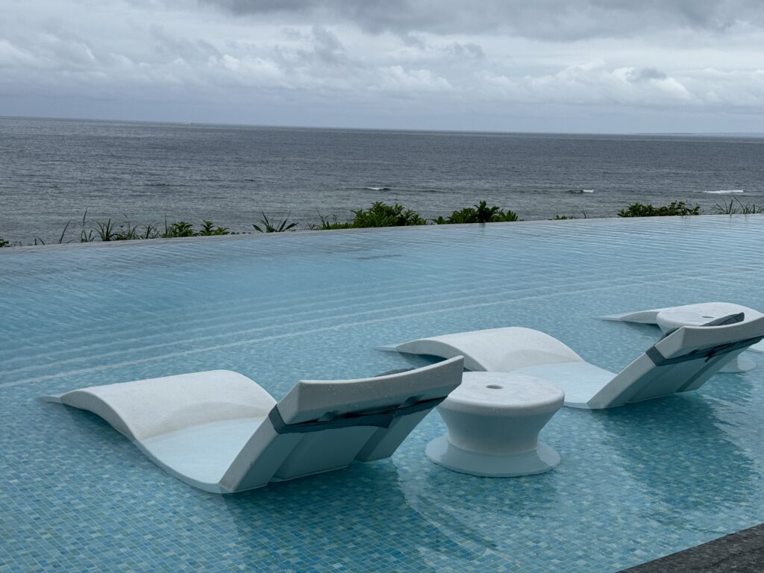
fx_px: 1059
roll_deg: -2.3
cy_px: 286
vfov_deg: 30.3
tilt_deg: -11.4
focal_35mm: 48
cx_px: 382
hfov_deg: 39.7
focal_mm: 6.76
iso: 64
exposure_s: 1/4608
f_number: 1.78
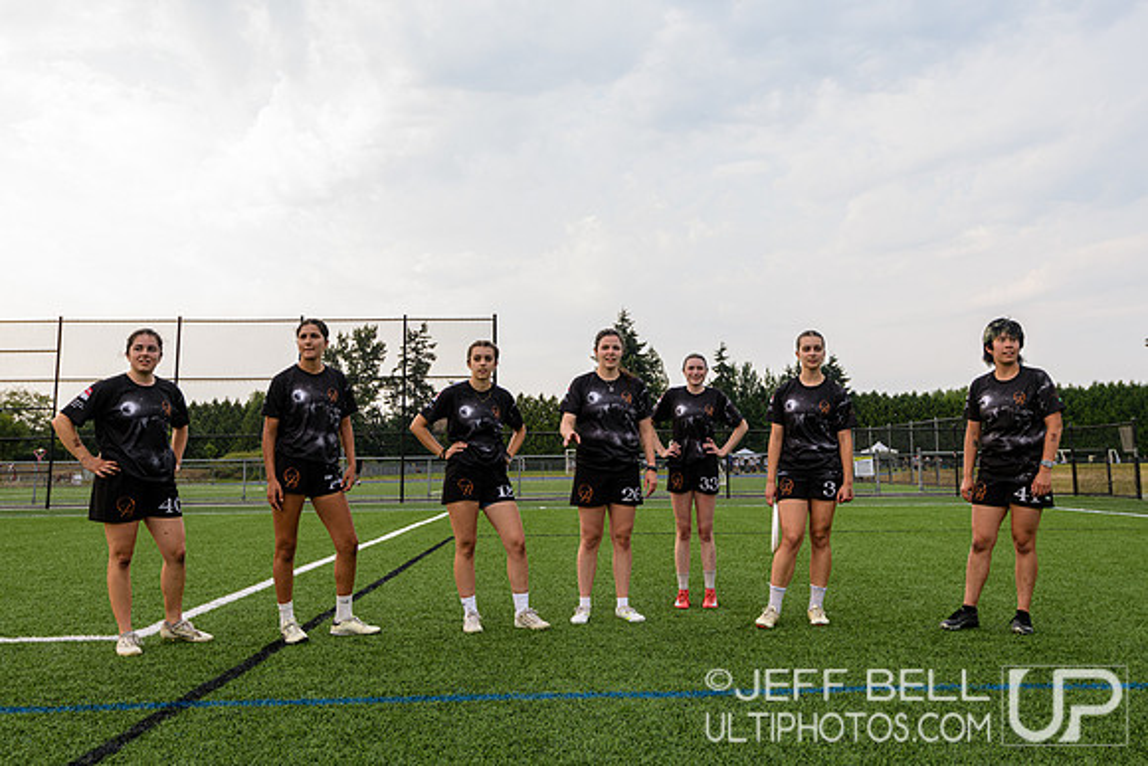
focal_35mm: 32
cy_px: 346
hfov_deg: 58.6
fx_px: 1021
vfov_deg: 41.1
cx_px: 614
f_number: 5.6
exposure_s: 1/400
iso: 400
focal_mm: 27
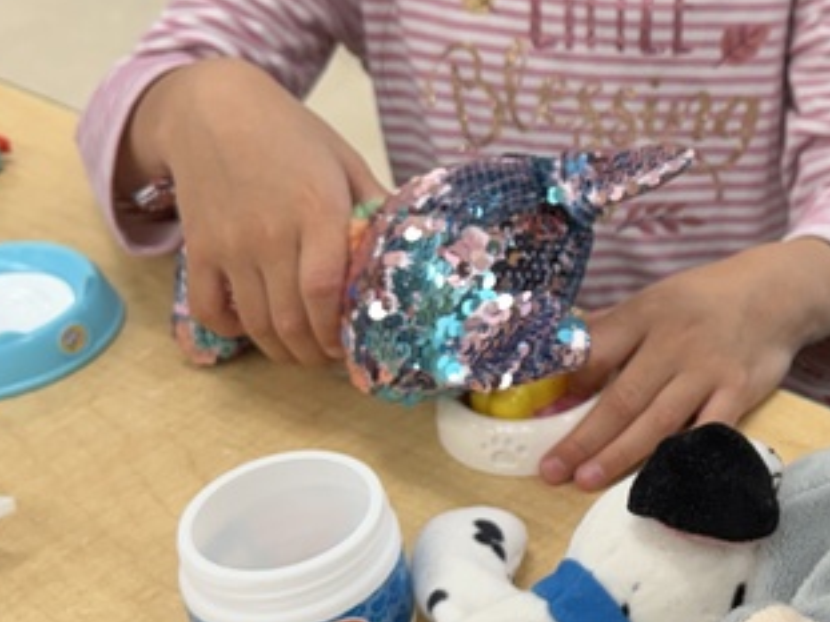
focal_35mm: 79
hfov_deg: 23.5
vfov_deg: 18.6
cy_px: 262
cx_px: 857
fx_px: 1893
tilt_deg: -32.5
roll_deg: +2.0
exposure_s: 1/120
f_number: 1.78
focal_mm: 6.76
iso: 160
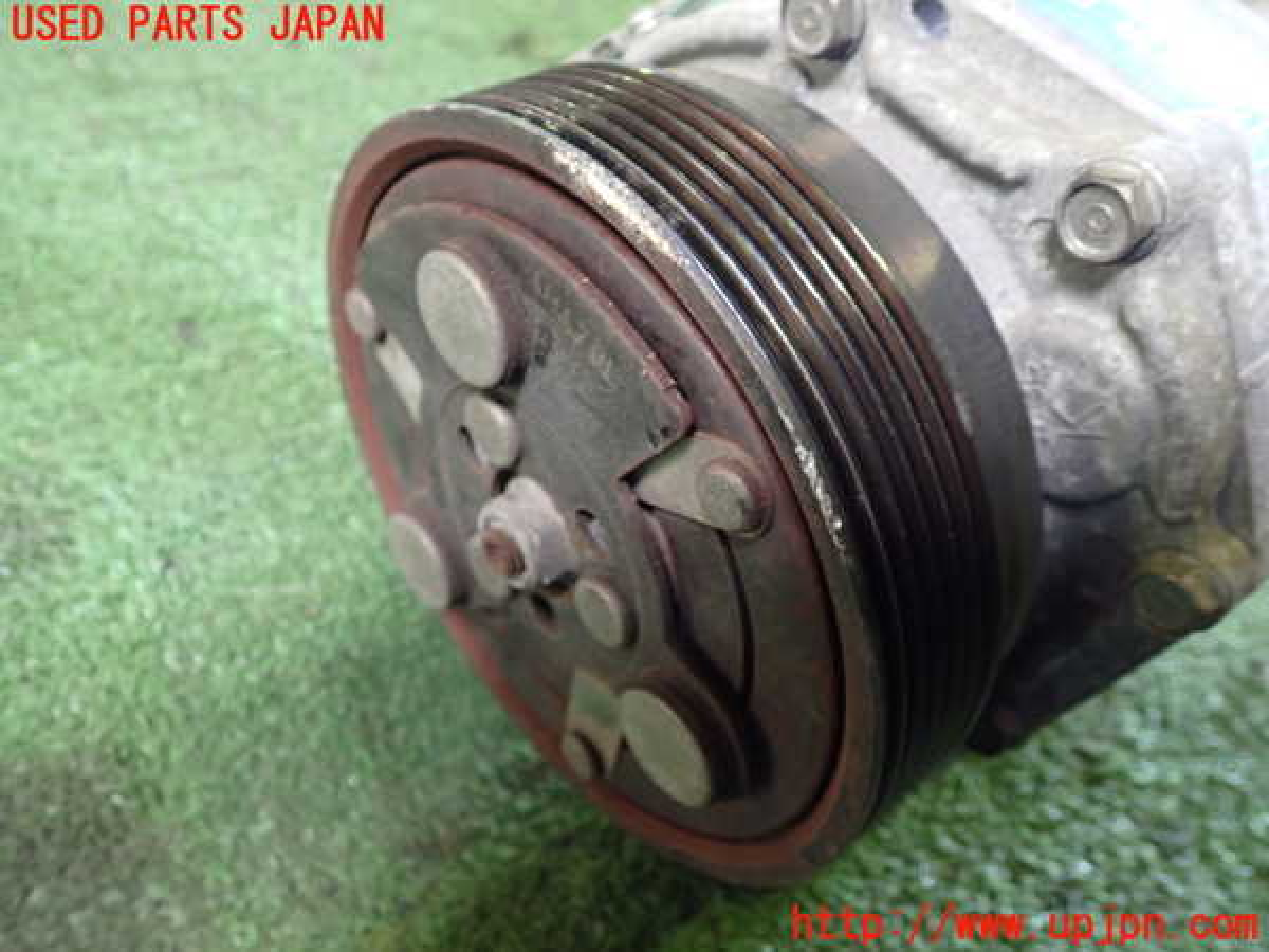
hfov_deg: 60.0
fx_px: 1100
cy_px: 476
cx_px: 634
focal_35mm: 30
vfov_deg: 46.8
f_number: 2.3
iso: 640
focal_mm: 5.4
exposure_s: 1/30
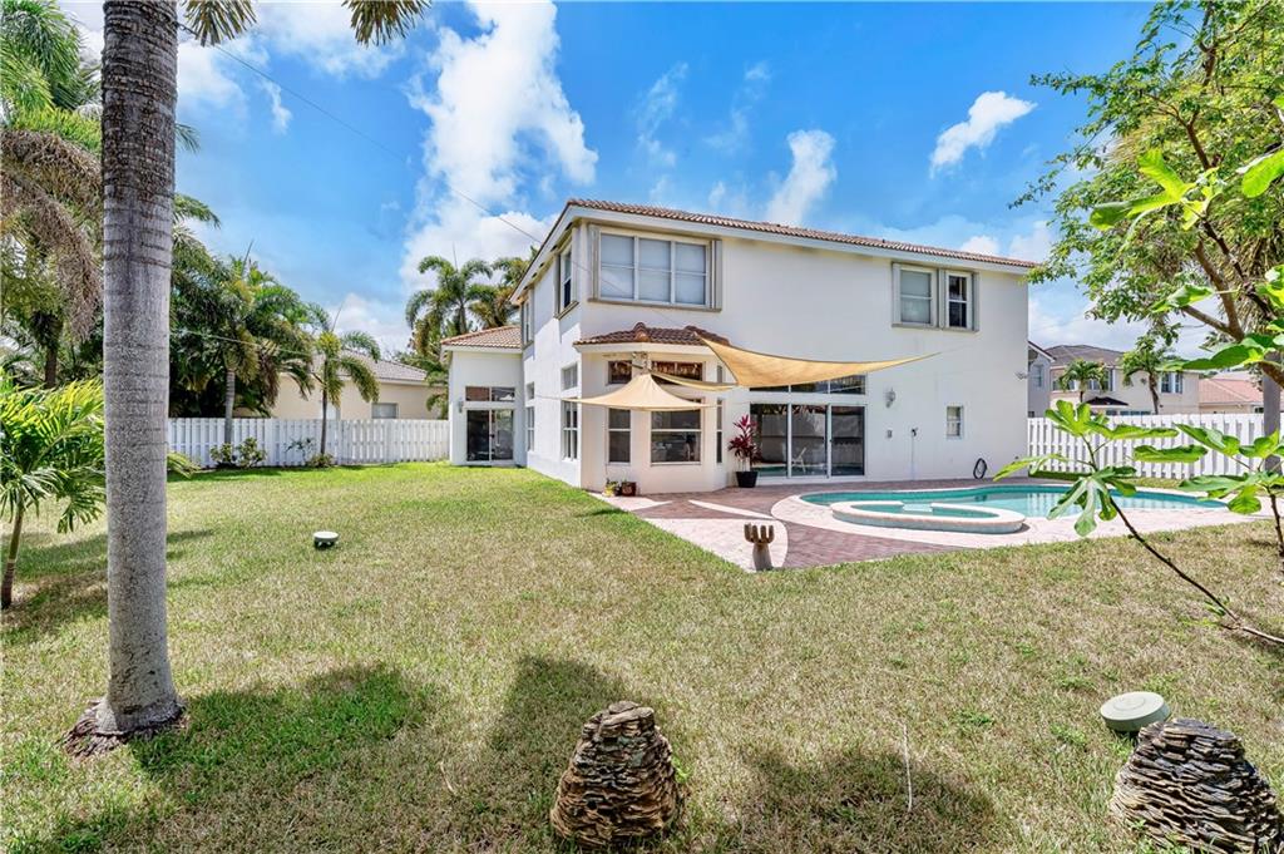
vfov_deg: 73.7
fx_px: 570
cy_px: 427
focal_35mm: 16
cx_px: 642
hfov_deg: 96.8
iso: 200
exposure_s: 1/640
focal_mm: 16
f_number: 8
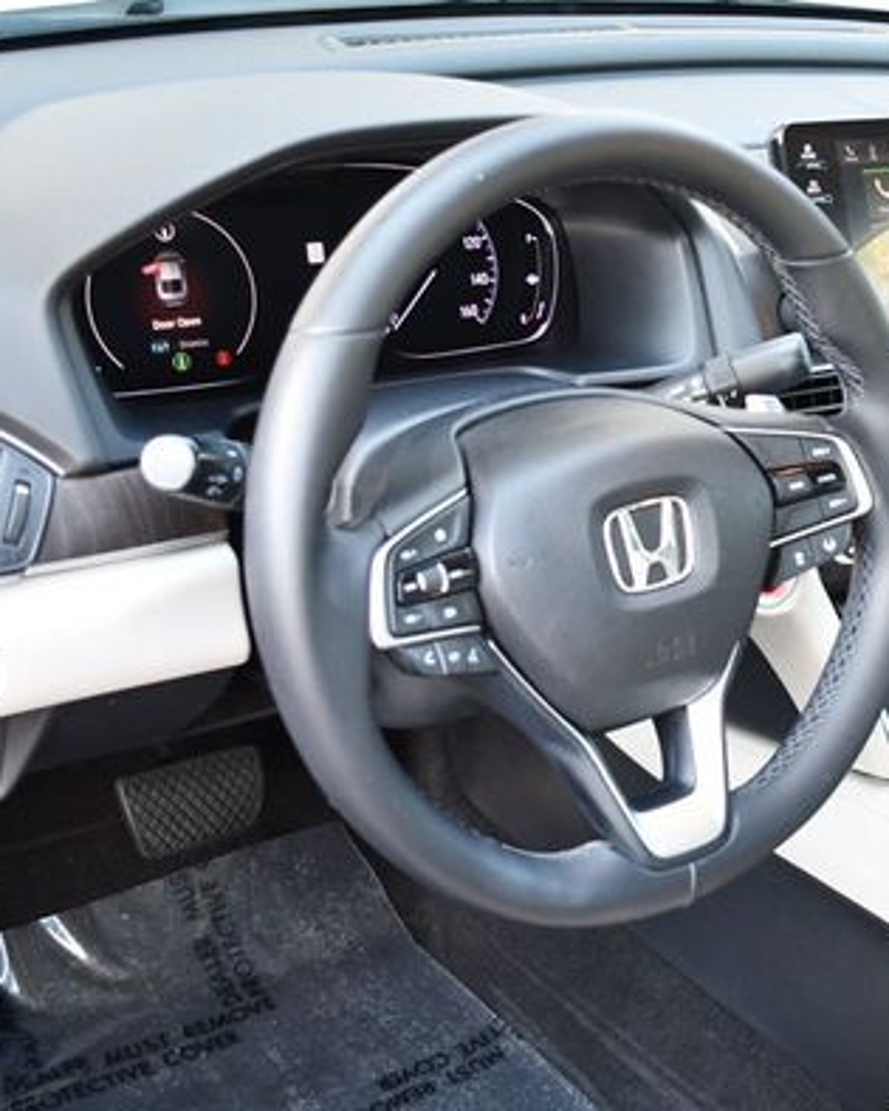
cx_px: 751
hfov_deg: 24.4
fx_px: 2007
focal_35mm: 61
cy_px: 541
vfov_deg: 31.0
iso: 1000
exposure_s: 1/125
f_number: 3.8
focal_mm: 20
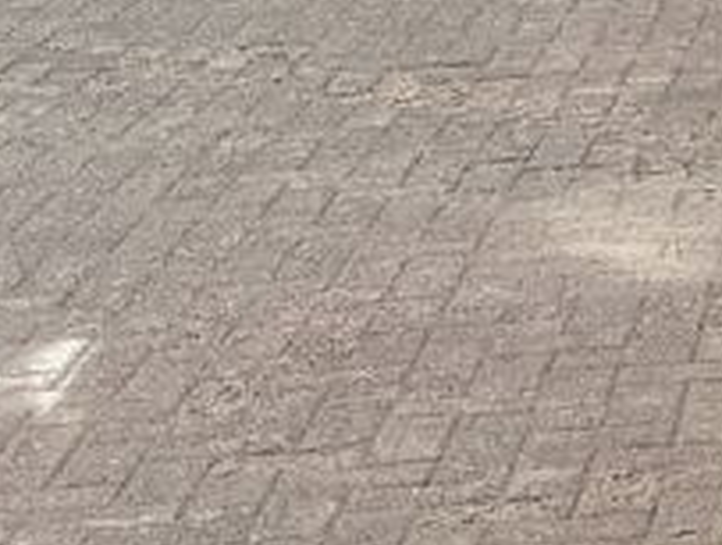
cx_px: 1490
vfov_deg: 7.6
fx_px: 4074
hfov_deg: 9.4
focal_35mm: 195
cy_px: -64
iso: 25
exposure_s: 1/849
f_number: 2.4
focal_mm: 3.3
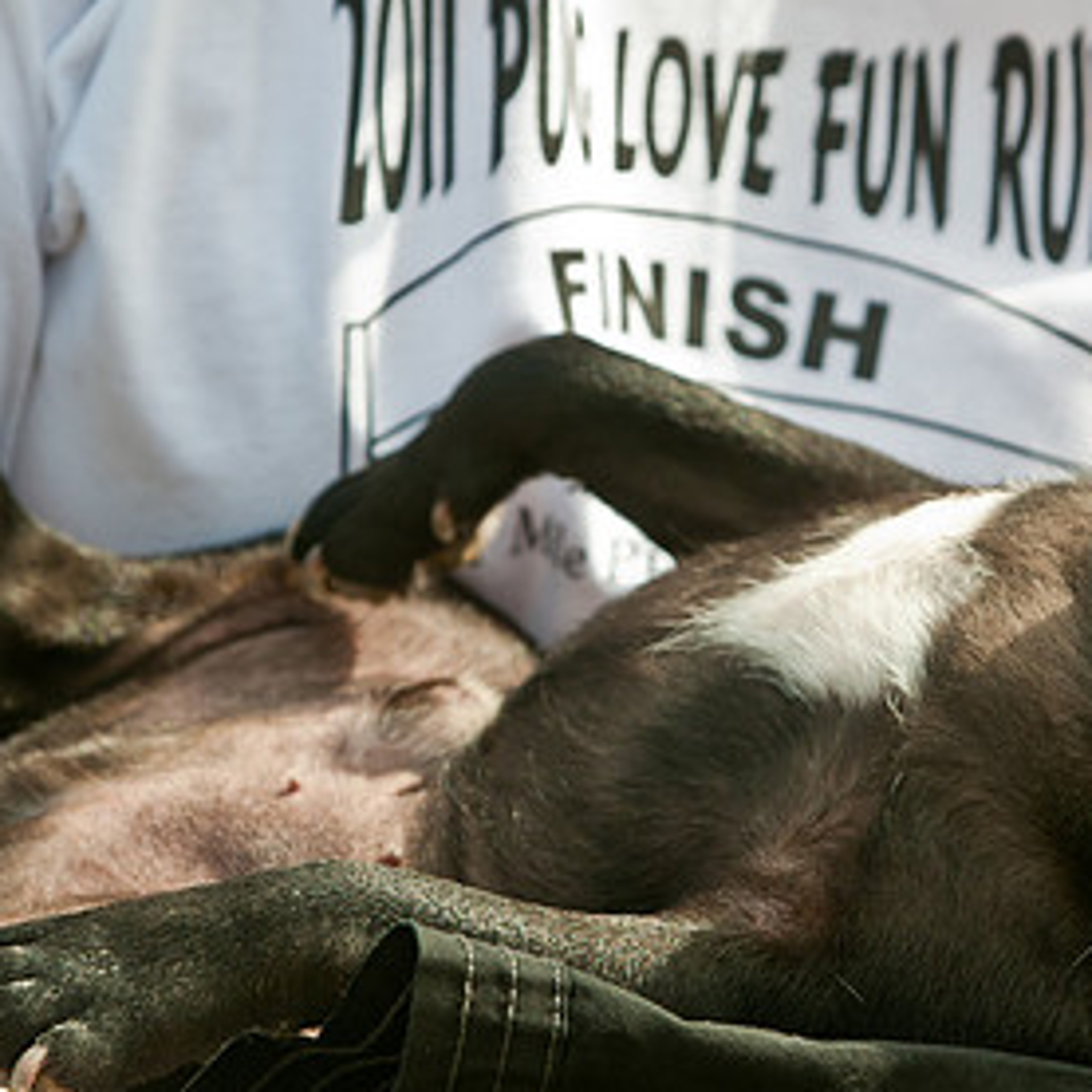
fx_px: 14736
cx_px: 844
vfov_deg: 4.2
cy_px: 467
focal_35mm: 413
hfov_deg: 4.2
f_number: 5
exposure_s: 1/500
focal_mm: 155
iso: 200
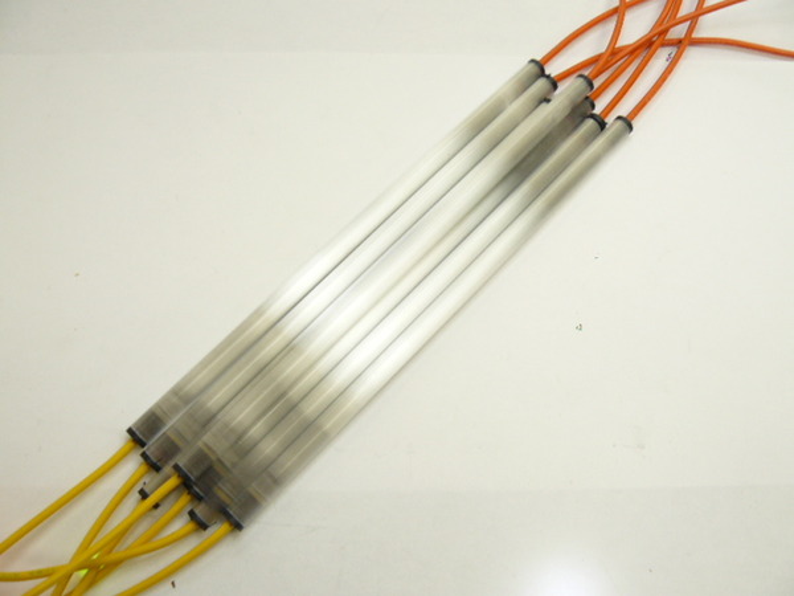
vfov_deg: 39.7
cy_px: 298
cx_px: 397
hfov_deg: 51.4
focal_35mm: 36
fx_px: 826
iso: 100
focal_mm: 6
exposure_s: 1/30
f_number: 2.8
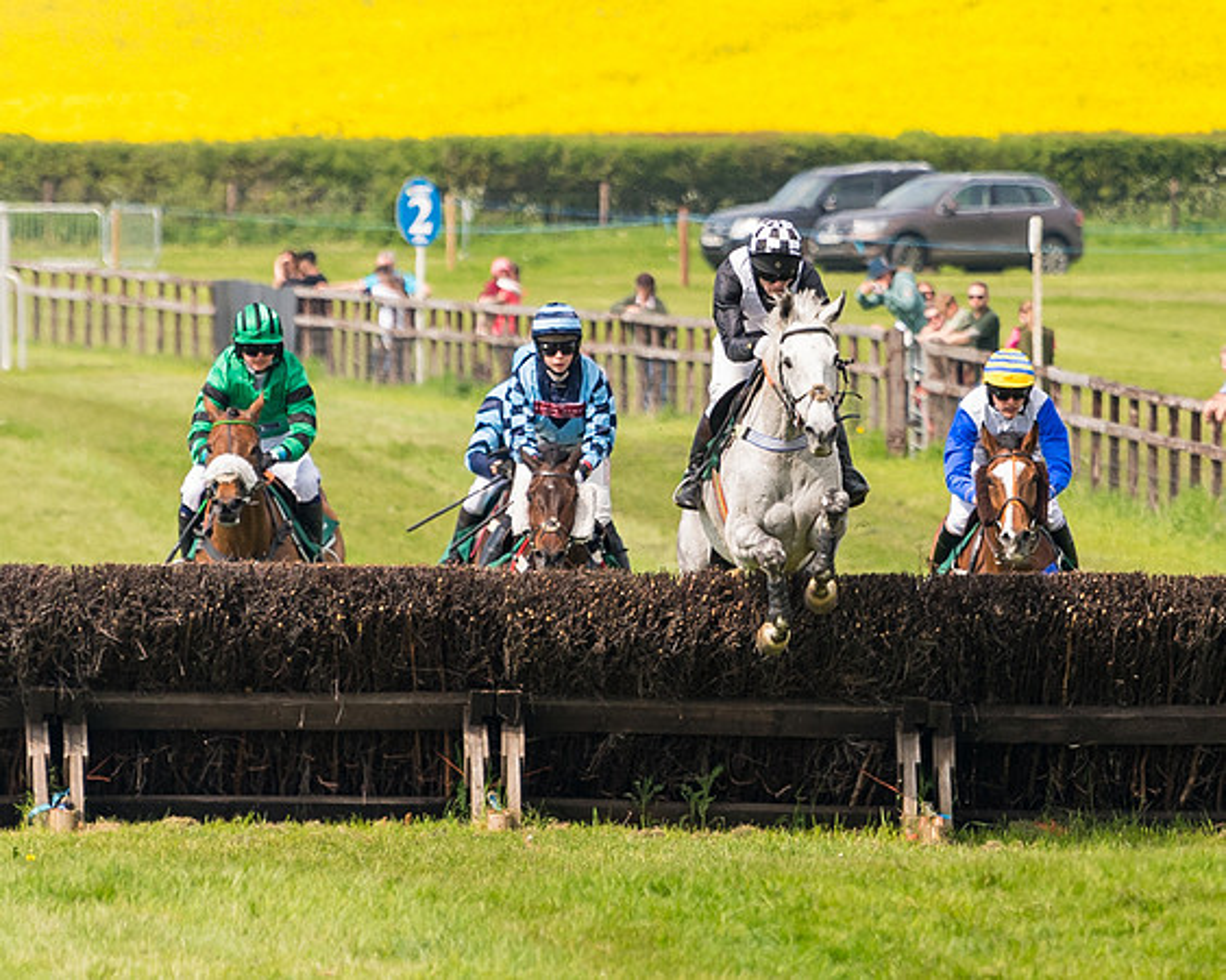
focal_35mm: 700
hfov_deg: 2.8
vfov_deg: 2.2
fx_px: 25389
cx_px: 1094
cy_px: 436
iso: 400
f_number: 4
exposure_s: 1/2500
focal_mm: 200
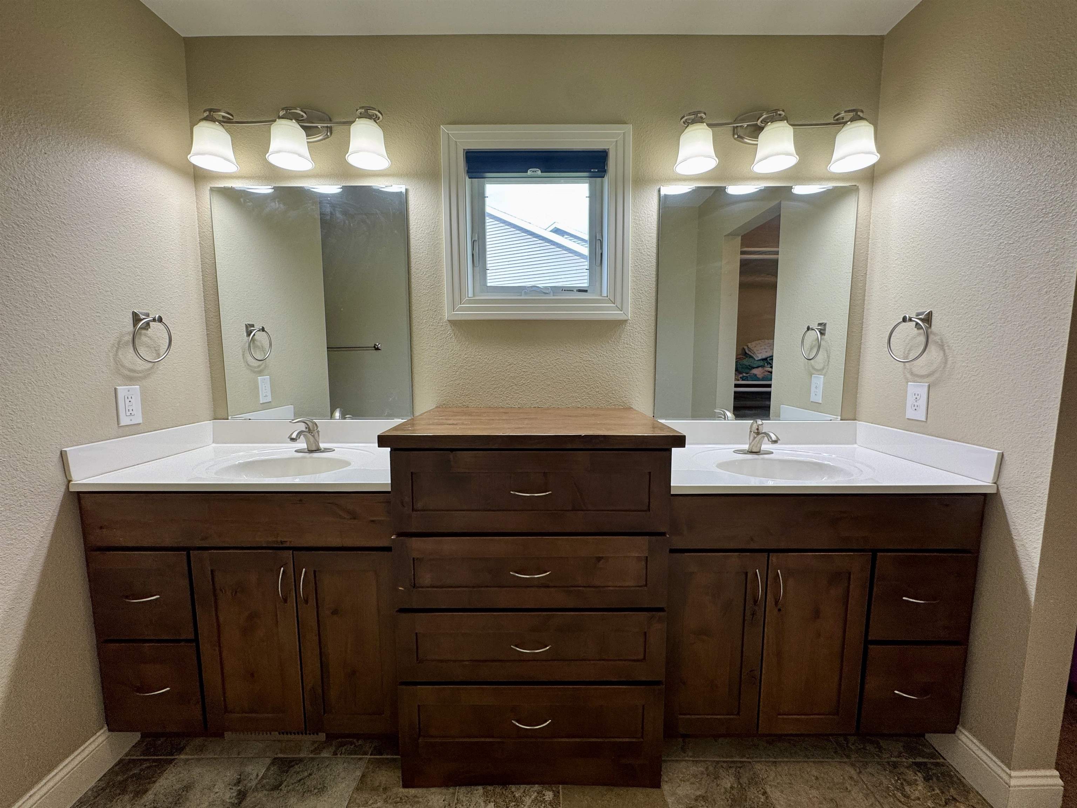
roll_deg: -0.2
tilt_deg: -6.6
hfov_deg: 102.1
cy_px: 404
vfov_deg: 85.7
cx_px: 538
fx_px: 436
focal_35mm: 14
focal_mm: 2.22
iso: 80
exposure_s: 1/120
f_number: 2.2
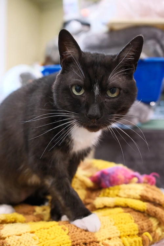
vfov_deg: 55.8
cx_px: 82
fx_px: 232
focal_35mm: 34
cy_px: 123
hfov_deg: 38.9
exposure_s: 1/100
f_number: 2.8
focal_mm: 22.4
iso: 4000
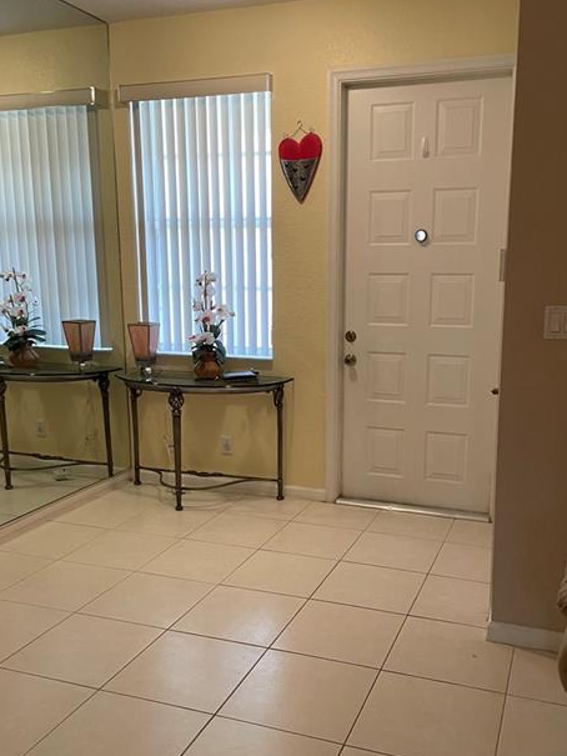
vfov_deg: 55.3
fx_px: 720
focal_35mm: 33
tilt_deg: -10.0
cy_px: 391
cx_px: 315
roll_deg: +0.6
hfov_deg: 42.9
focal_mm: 4.2
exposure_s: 1/60
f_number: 1.6
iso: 200
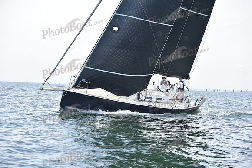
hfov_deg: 28.8
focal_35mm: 70
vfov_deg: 19.5
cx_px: 126
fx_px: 490
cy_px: 84
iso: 200
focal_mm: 70
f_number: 4.5
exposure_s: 1/1000
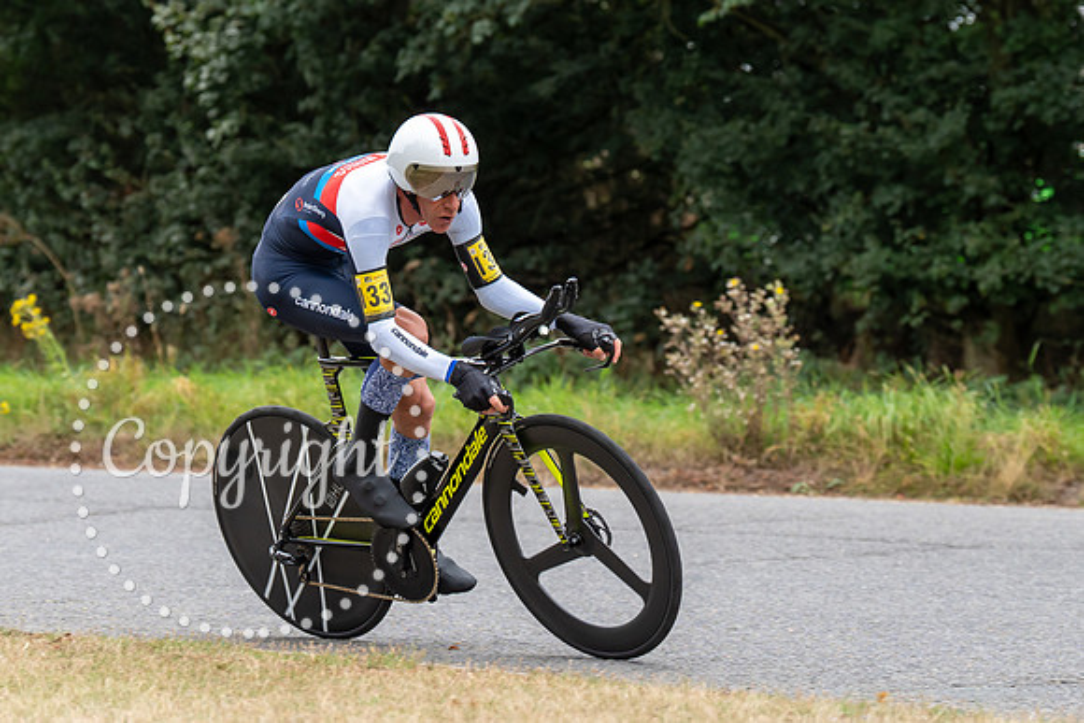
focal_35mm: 161
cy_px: 282
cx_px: 525
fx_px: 4844
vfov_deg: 8.5
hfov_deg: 12.8
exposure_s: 1/1000
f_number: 4
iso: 800
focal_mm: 108
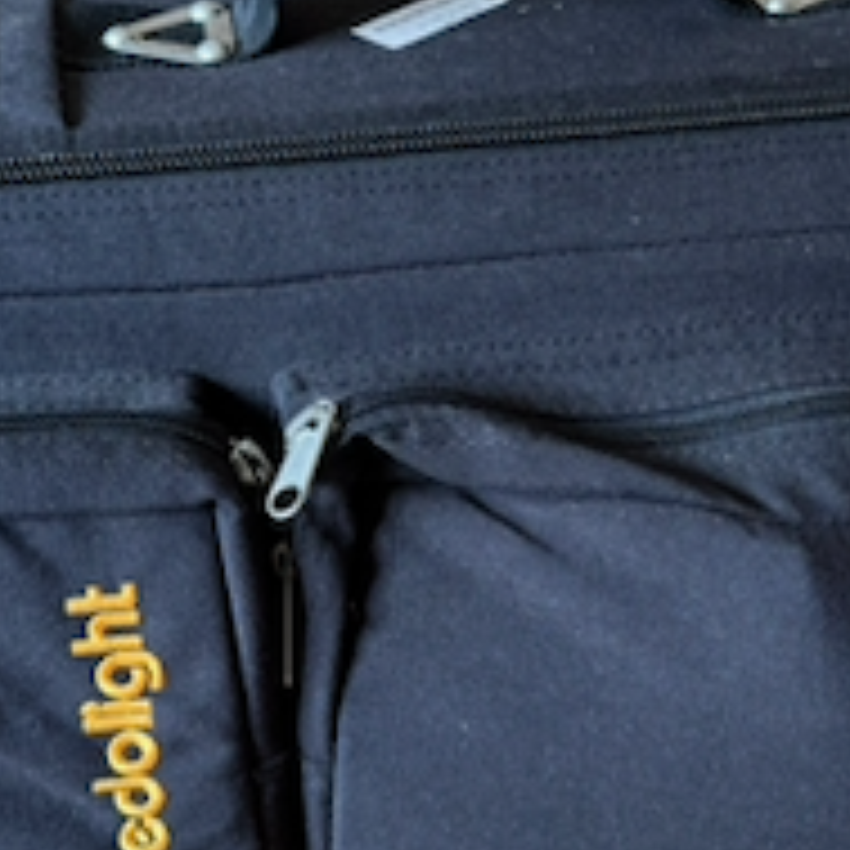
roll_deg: -0.2
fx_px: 2000
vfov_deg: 24.0
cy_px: 441
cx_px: 544
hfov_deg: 23.9
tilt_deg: -35.7
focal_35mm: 72
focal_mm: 6.76
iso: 200
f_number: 1.78
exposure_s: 1/121
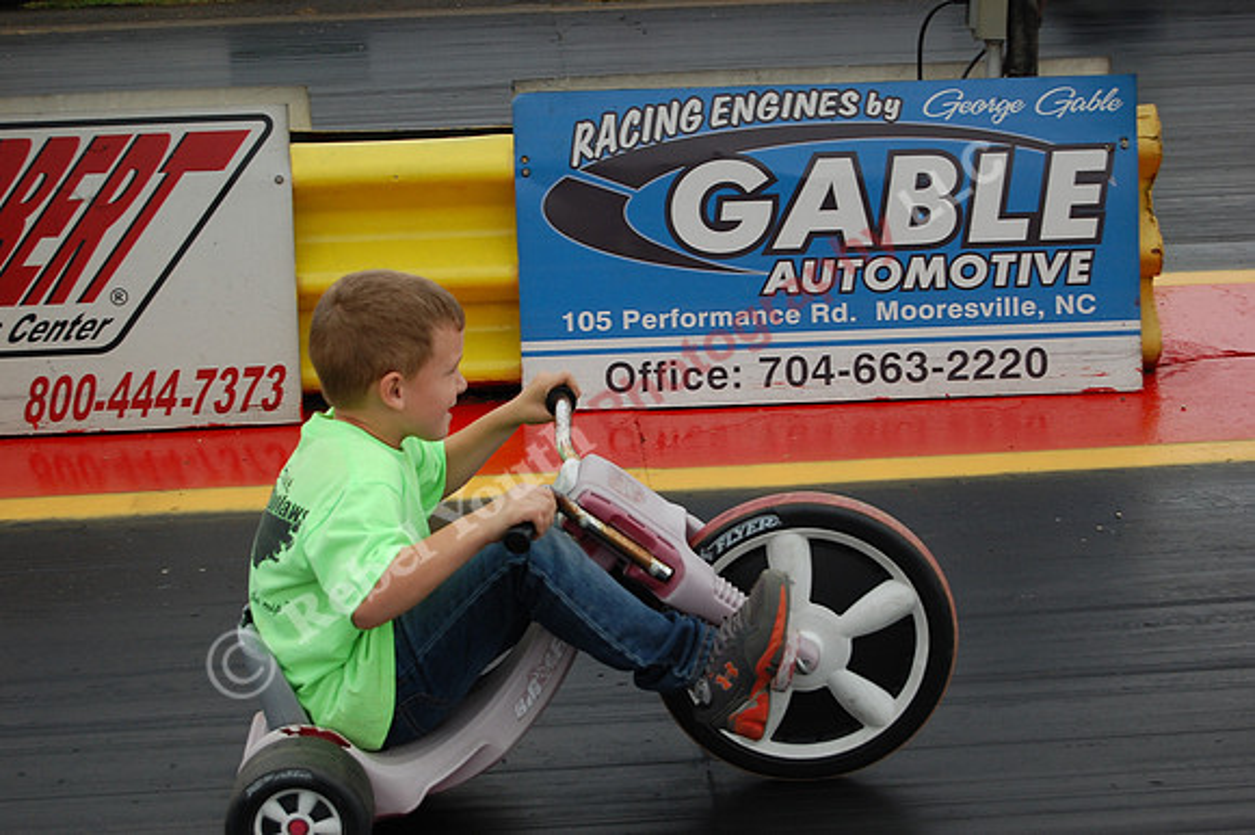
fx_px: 2874
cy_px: 418
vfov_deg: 16.5
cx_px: 628
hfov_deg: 24.6
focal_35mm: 82
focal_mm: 55
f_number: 5.6
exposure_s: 1/1000
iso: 360
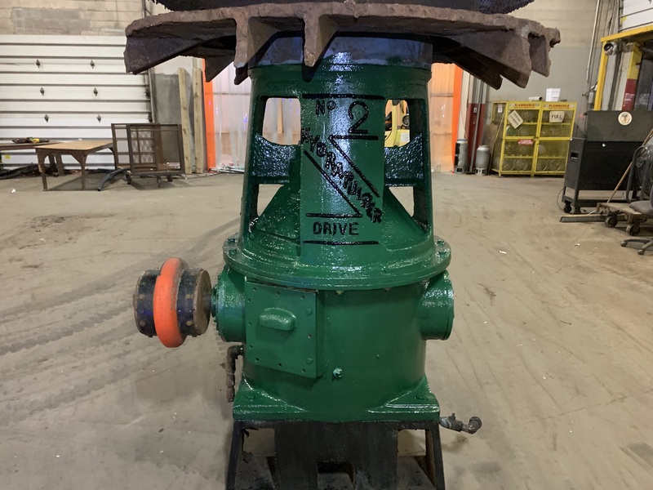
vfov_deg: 53.1
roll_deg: -2.9
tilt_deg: -15.6
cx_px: 326
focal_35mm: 26
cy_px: 245
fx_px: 490
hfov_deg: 67.3
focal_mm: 4.25
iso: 500
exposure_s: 1/24
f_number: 1.8
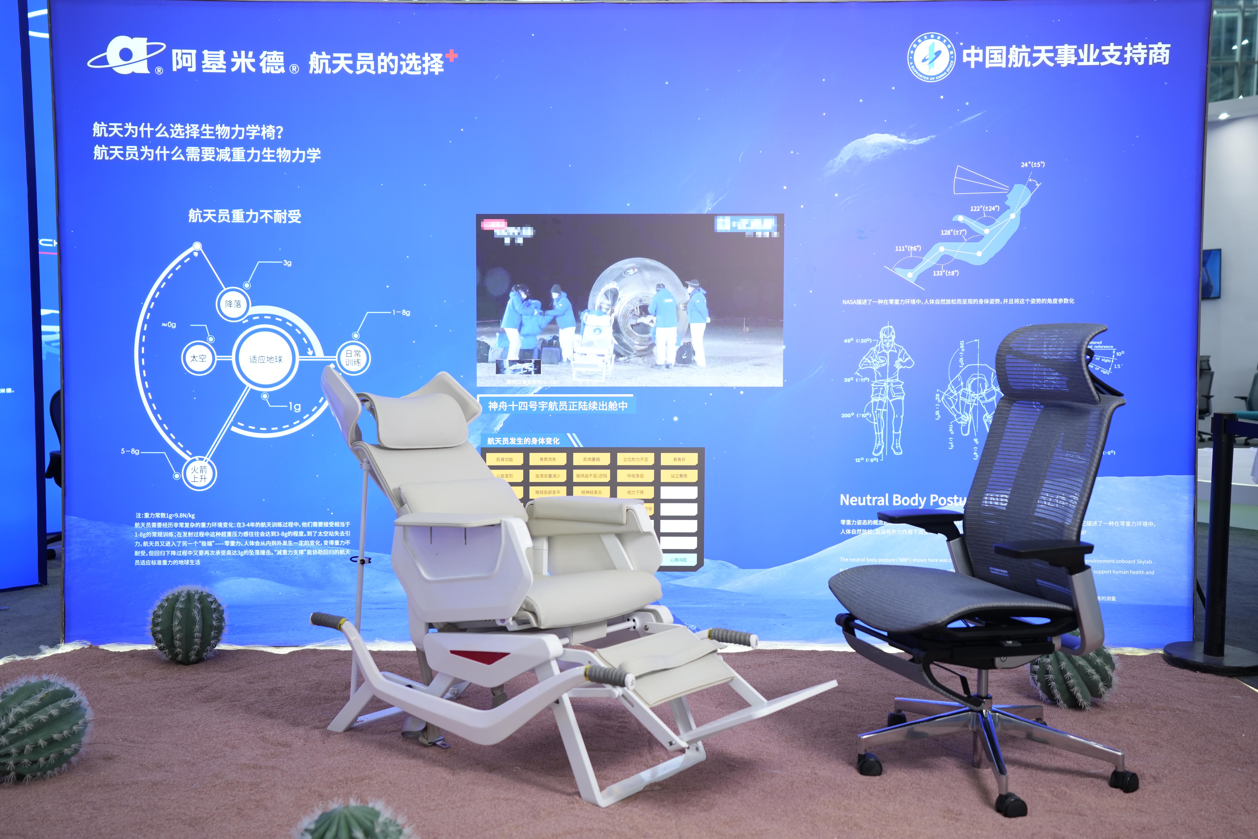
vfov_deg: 37.9
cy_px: 420
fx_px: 1223
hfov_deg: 54.4
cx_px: 629
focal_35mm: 35
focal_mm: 35
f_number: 2.8
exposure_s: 1/100
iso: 200
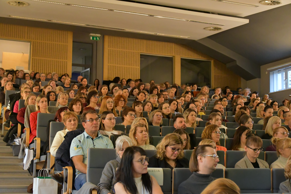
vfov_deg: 22.6
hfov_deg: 33.4
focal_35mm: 60
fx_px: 485
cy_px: 97
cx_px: 146
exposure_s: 1/200
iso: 6400
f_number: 4.2
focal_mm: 40
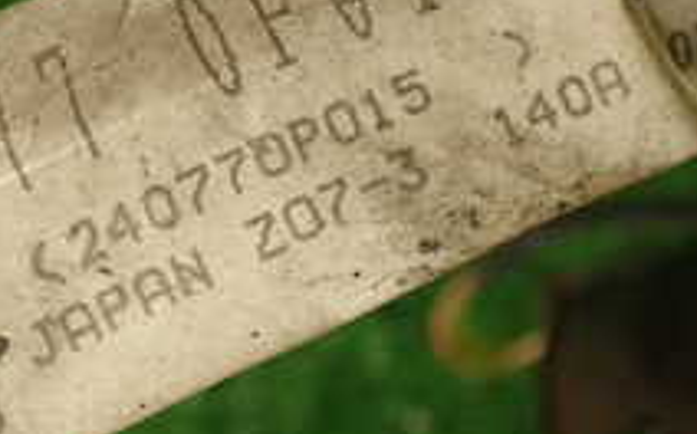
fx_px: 1822
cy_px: 171
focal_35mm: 96
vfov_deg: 13.6
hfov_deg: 21.7
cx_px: 316
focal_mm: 5.79
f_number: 2.4
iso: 100
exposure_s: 1/60
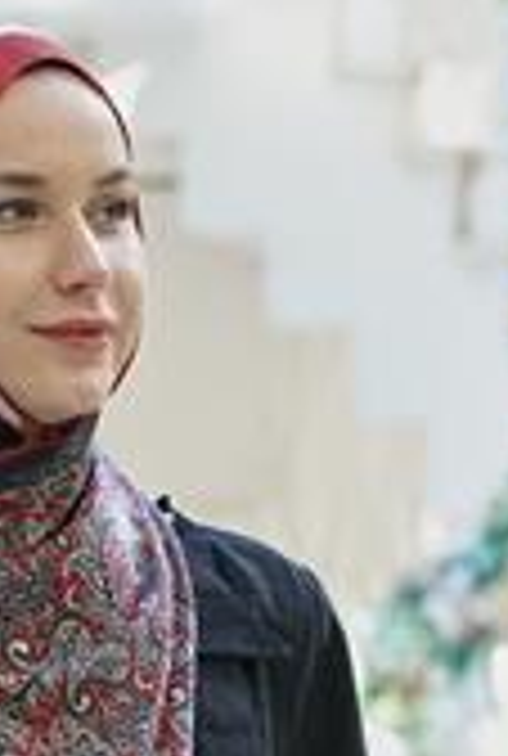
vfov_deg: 8.2
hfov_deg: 5.6
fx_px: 5217
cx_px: -27
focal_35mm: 248
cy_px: 882
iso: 500
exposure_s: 1/125
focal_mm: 90
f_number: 5
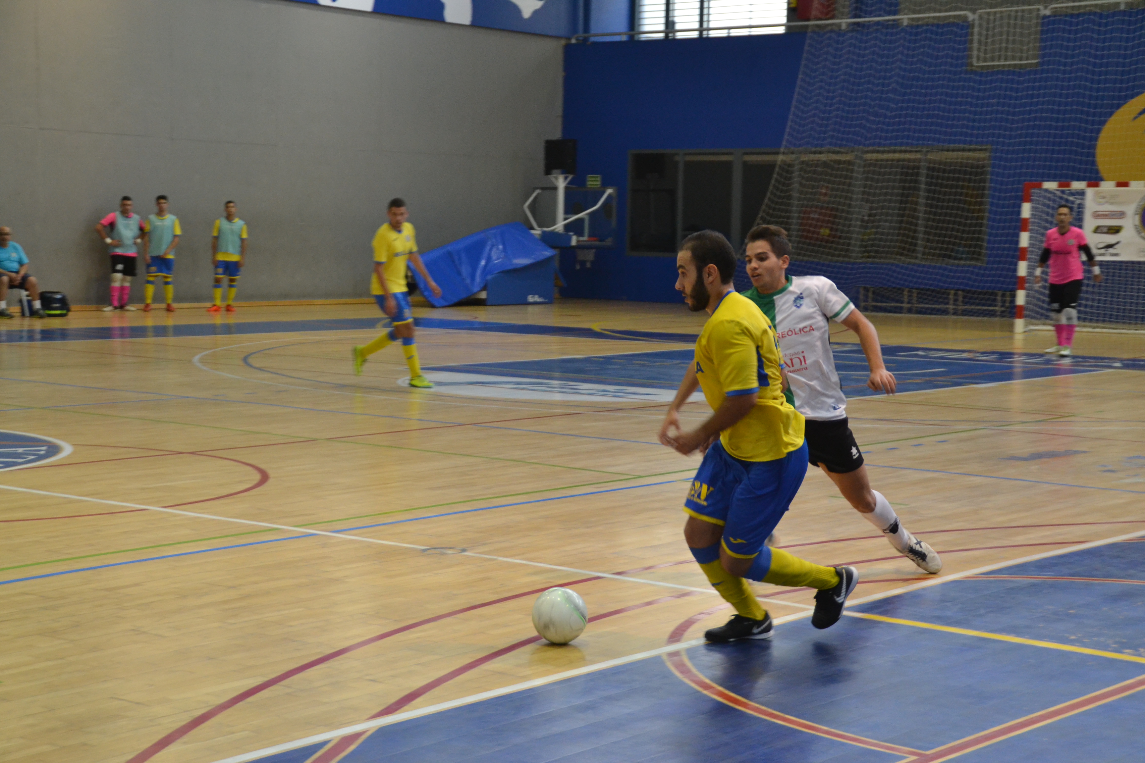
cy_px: 382
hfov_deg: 31.9
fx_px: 2004
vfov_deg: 21.6
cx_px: 572
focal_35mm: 63
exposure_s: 1/160
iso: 1600
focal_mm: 42
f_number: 4.5
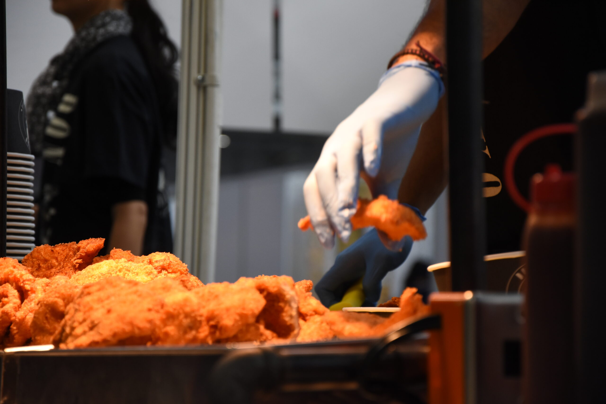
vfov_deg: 9.3
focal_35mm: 147
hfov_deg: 14.0
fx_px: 2474
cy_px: 202
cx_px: 303
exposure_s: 1/200
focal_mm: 98
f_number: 5.6
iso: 900
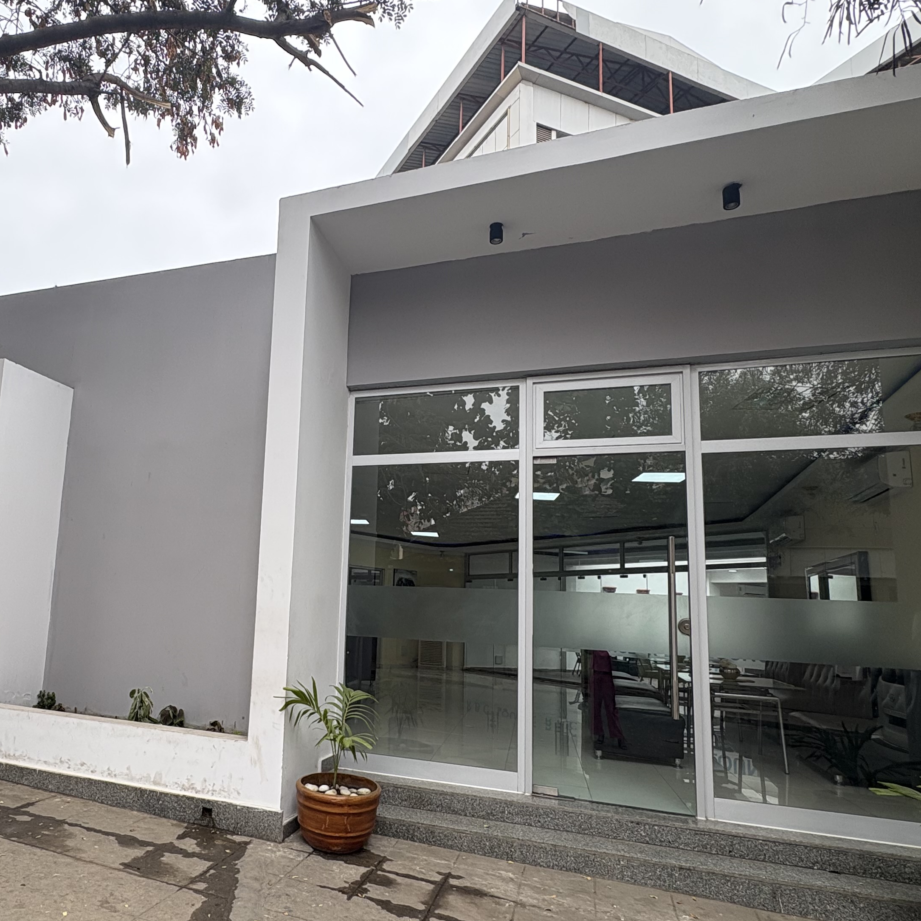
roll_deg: -3.1
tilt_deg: +9.0
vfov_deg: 67.0
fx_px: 692
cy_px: 516
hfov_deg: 65.5
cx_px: 308
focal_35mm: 23
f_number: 2.2
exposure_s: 1/518
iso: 64
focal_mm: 2.22
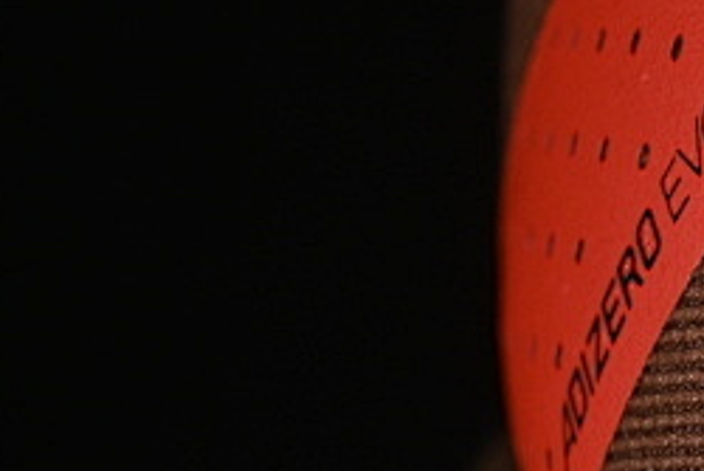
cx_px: 1231
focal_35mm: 324
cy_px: 400
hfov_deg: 6.2
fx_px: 6339
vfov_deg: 4.2
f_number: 6.3
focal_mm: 50
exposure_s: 1/60
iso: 160
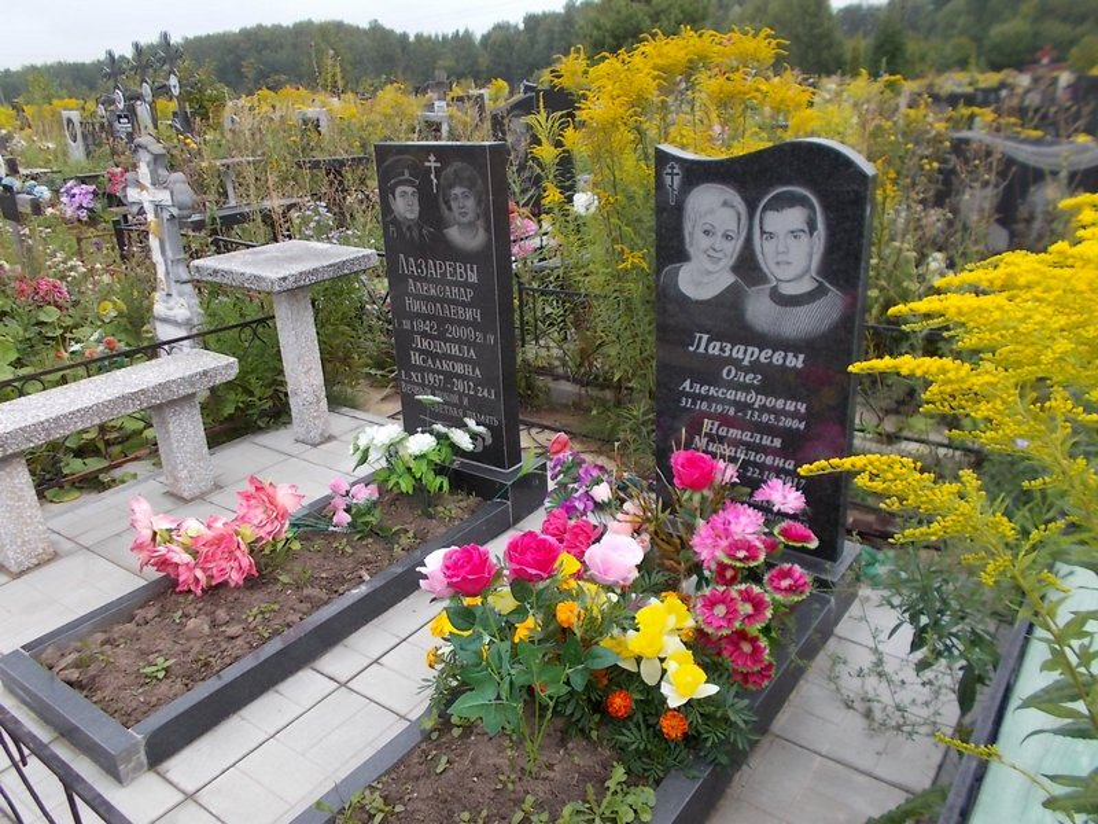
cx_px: 549
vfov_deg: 53.1
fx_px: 825
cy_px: 412
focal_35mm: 26
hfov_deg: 67.3
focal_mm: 4.6
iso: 80
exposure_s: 1/200
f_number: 3.2
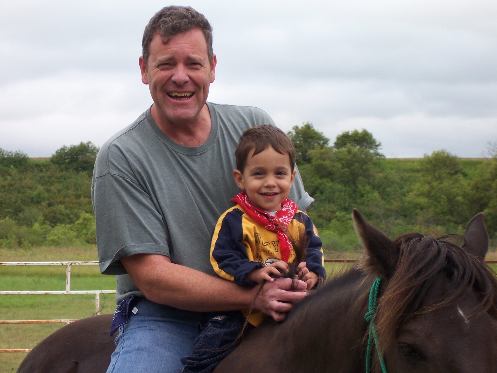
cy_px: 186
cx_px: 248
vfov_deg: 11.2
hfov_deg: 14.9
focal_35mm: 132
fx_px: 1895
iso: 80
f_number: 4.8
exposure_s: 1/350
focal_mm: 22
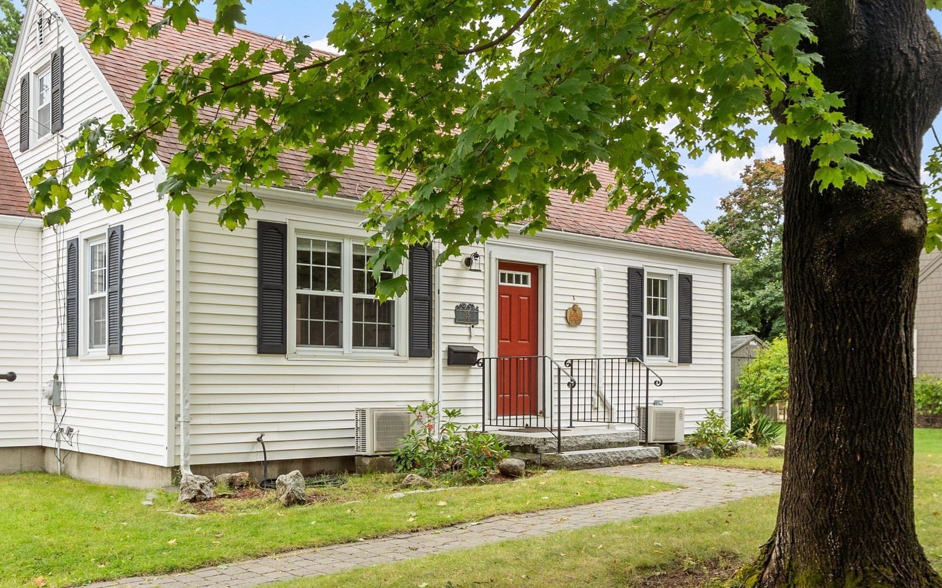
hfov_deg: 53.8
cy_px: 386
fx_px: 924
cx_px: 403
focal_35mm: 36
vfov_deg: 35.0
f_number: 8
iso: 250
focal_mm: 18
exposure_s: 1/125
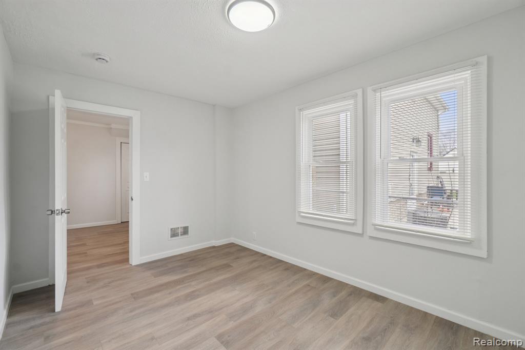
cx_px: 262
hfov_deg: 100.4
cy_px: 175
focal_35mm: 15
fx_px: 219
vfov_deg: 77.3
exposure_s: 1/30
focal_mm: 10
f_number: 8
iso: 400
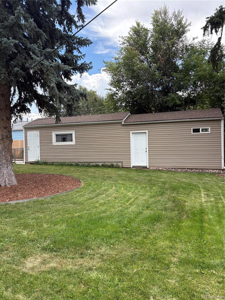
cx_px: 112
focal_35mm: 26
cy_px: 150
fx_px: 225
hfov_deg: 53.1
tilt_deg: +1.6
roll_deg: +0.6
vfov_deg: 67.3
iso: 64
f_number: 1.6
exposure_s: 1/1117
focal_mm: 5.96
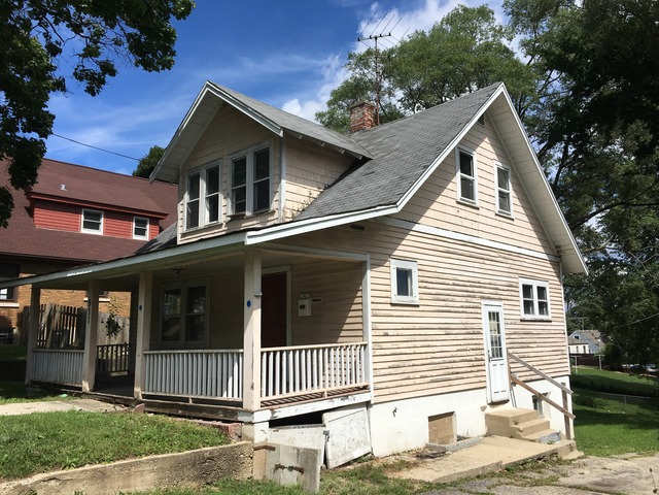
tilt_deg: +10.2
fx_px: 552
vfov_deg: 48.2
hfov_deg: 61.7
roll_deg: +0.4
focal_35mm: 29
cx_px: 330
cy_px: 248
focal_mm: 4.15
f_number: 2.2
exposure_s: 1/2653
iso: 25
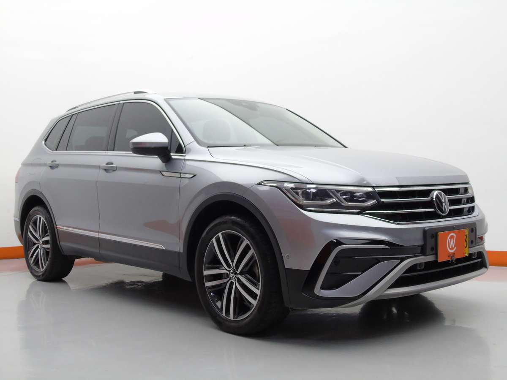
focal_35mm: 40
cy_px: 190
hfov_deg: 46.8
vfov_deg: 36.0
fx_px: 586
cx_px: 254
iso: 200
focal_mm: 7.1
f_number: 3.9
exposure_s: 1/30
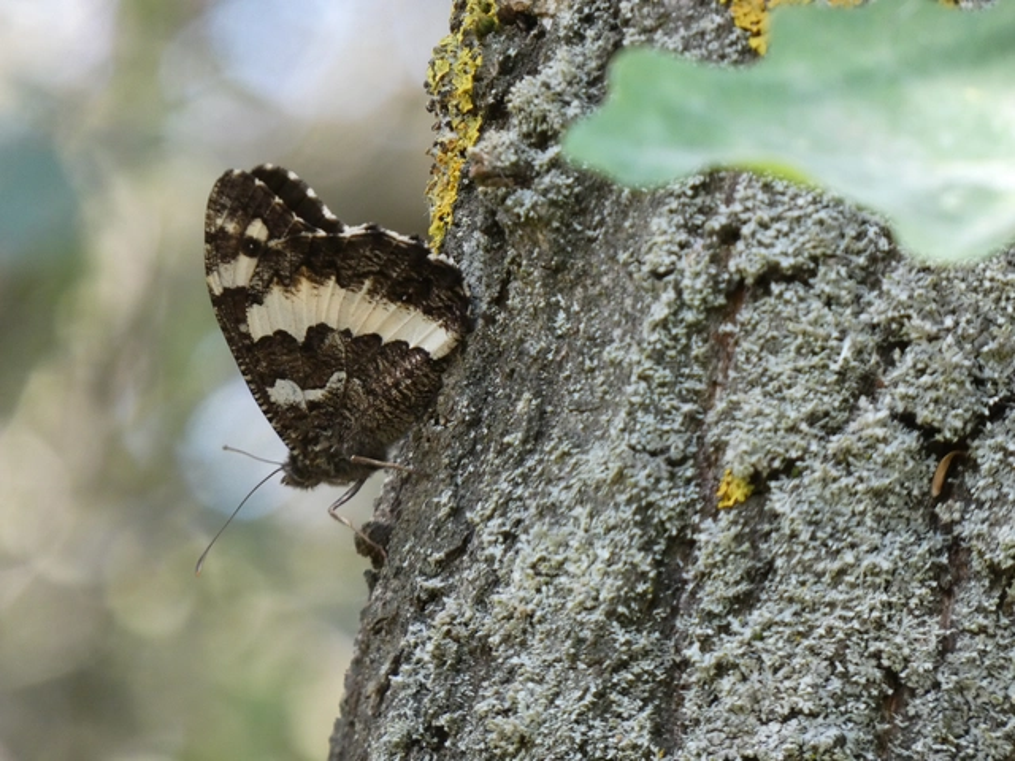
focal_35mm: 622
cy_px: 380
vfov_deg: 2.4
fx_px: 18238
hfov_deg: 3.2
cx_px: 508
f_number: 5.6
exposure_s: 1/100
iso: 400
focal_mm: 111.5
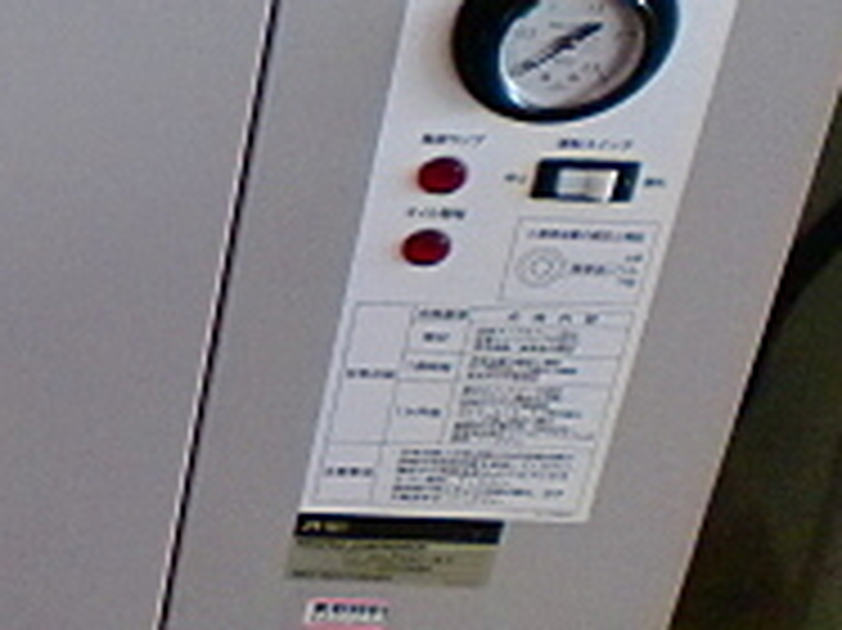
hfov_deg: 15.0
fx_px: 2917
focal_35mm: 120
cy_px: 342
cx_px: -491
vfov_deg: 12.3
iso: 320
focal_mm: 6.3
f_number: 3.1
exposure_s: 1/60
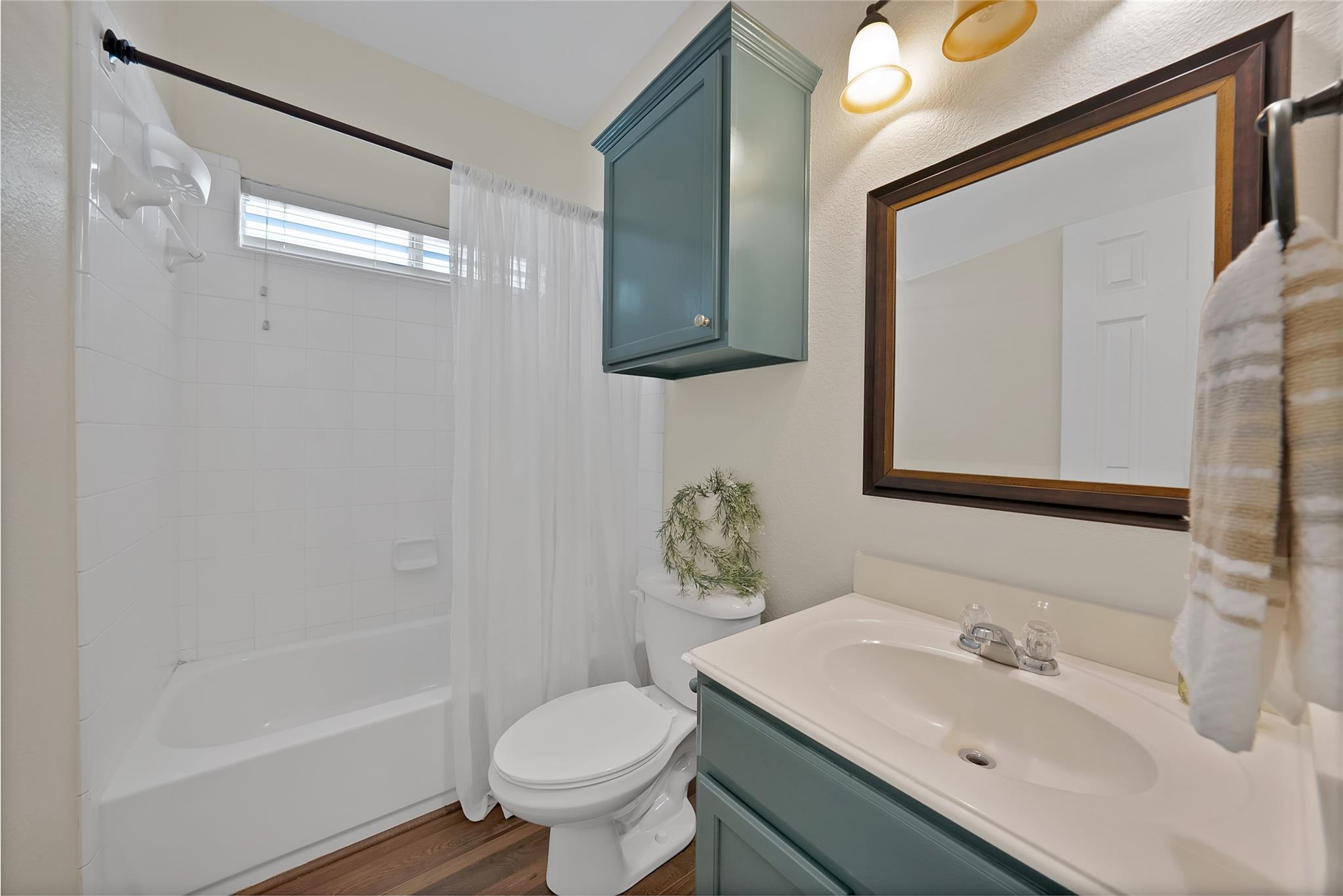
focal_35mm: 12
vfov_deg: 90.1
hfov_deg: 112.6
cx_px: 672
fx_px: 448
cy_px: 448
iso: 640
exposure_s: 1/4
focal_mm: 12
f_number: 8
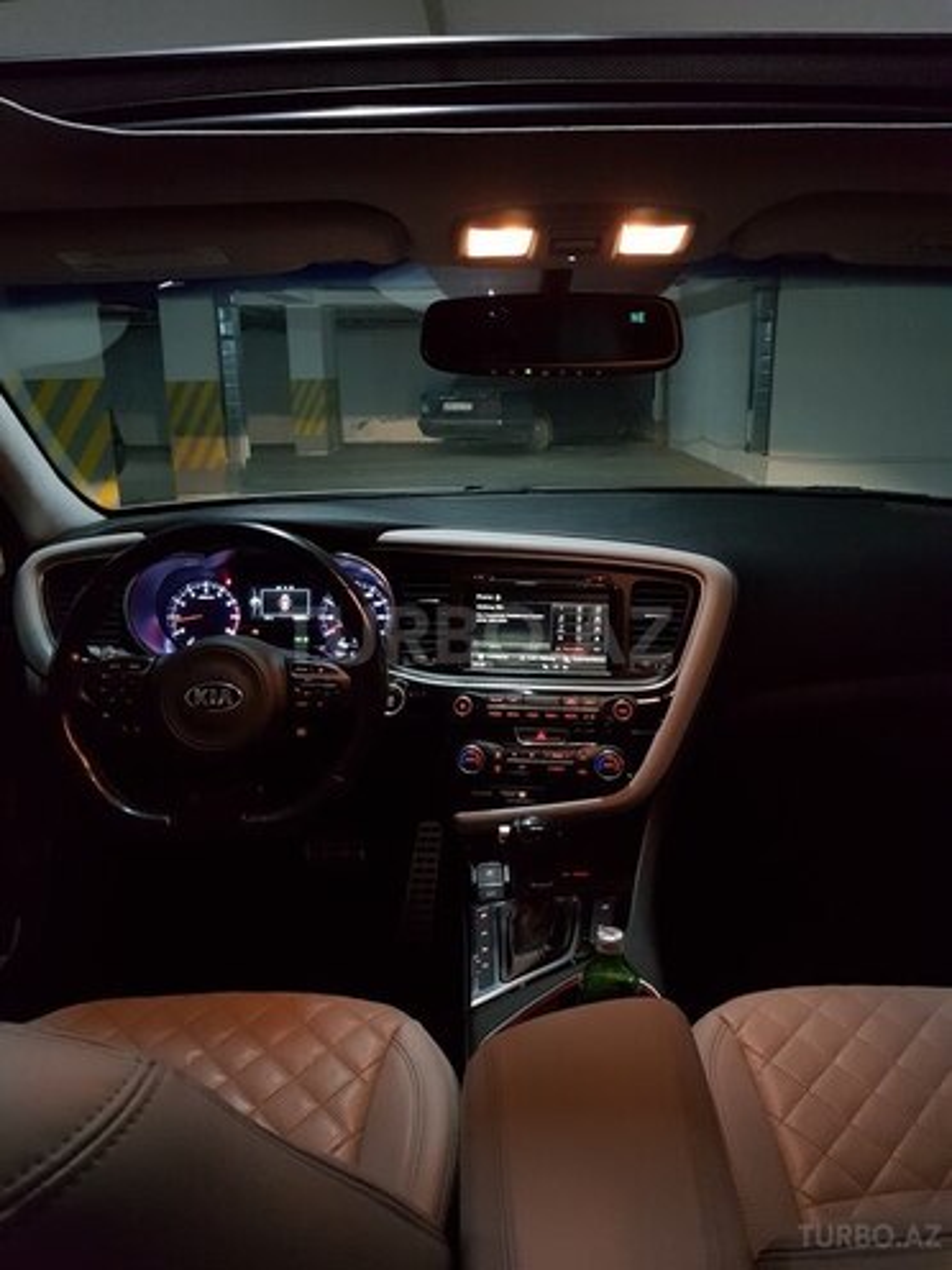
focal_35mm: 26
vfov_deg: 67.3
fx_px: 953
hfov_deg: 53.1
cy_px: 635
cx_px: 476
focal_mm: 4.2
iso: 640
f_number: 1.7
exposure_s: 1/60
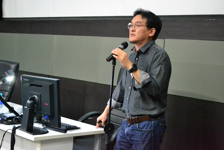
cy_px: 75
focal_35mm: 64
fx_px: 398
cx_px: 111
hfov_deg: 31.4
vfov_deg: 21.3
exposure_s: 1/8
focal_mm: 42
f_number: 5.3
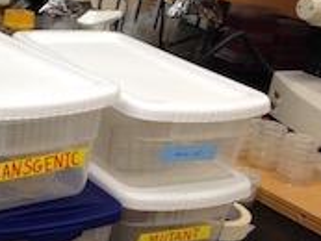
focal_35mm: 81
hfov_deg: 23.2
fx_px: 752
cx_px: 9
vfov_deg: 18.2
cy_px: 133
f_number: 2.4
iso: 50
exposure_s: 1/30
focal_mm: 4.28
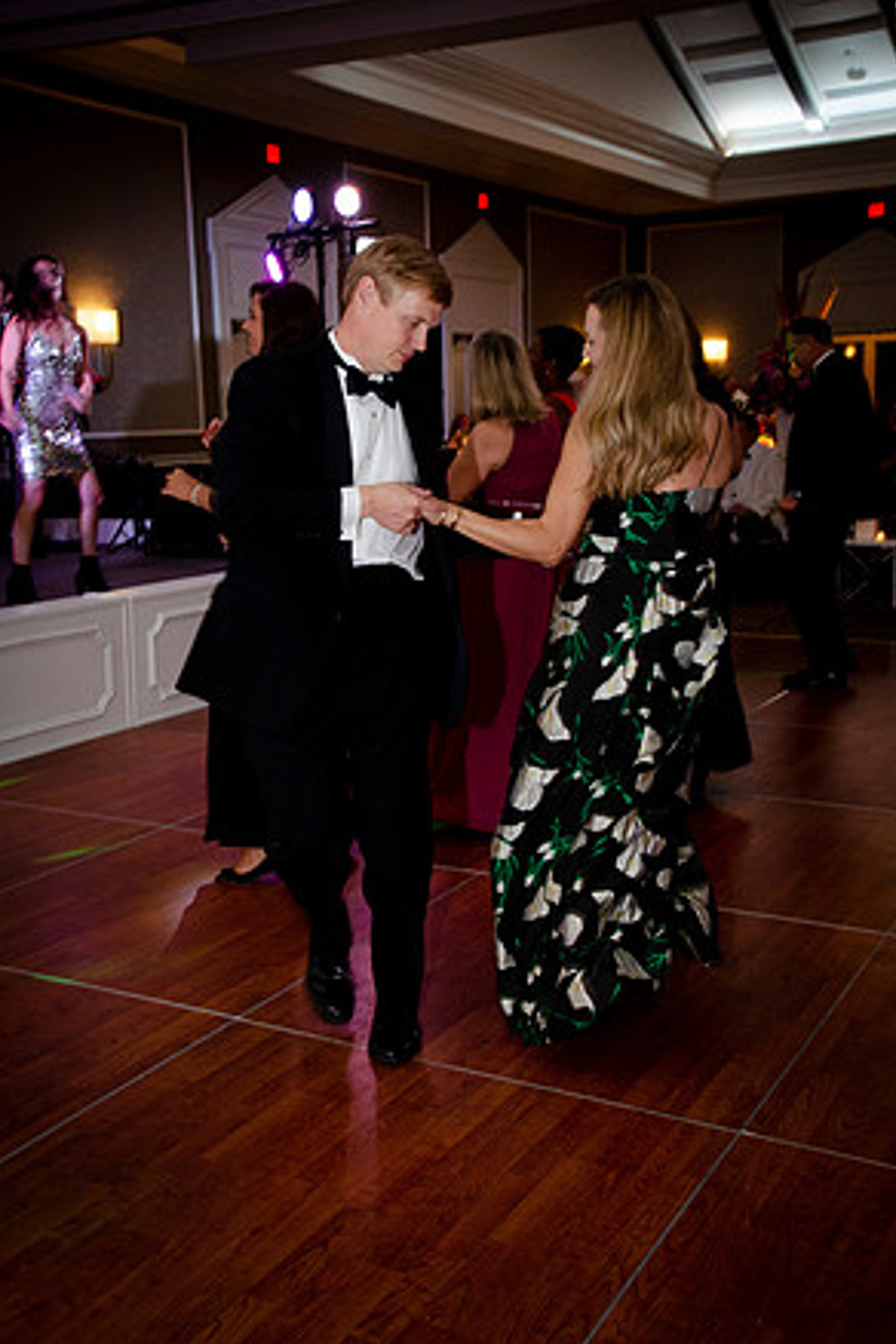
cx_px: 442
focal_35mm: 40
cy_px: 663
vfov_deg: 48.5
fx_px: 1493
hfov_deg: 33.4
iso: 1250
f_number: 3.8
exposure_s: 1/40
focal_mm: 26
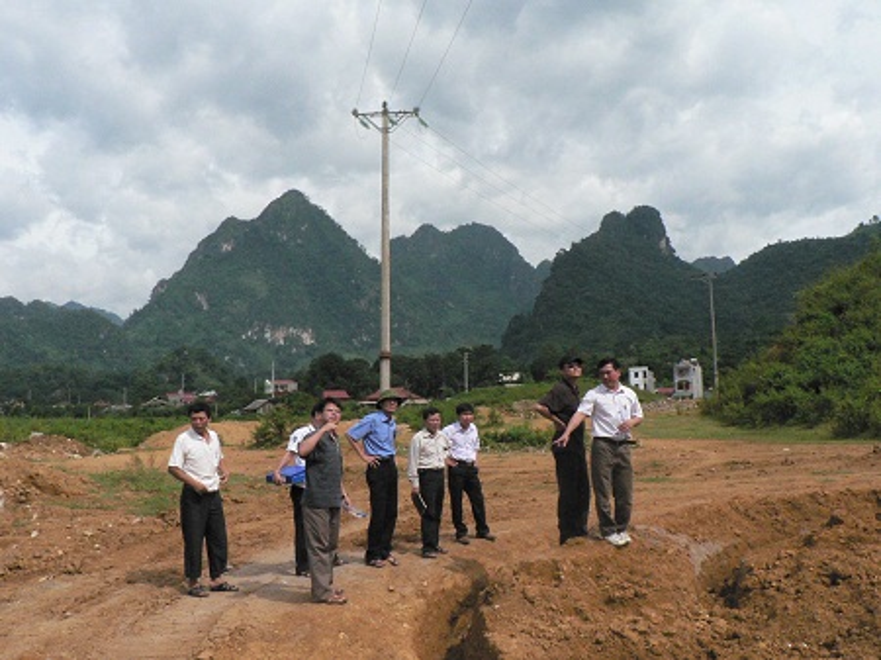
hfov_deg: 51.4
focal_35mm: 36
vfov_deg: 39.6
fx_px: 916
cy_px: 330
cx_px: 440
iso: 400
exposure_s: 1/1000
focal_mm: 6
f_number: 8
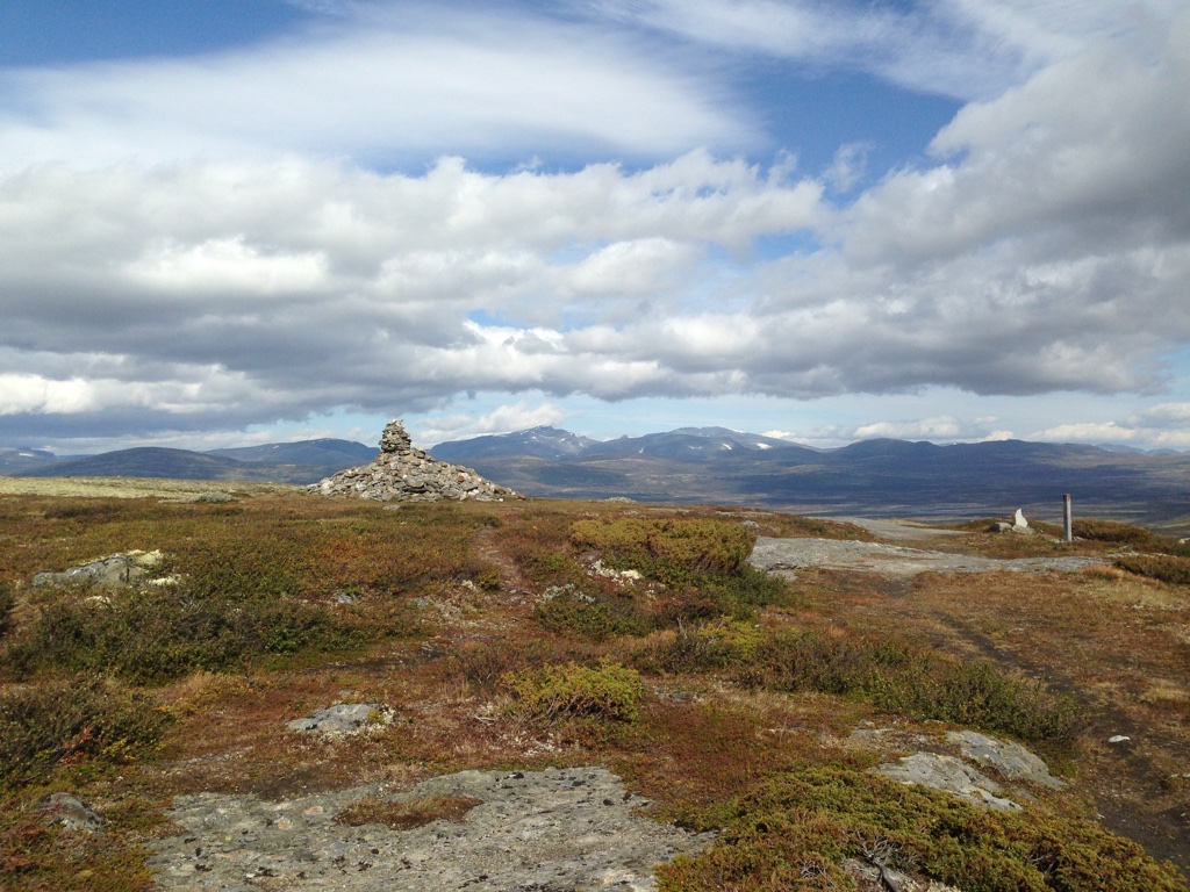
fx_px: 1134
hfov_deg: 55.4
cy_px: 446
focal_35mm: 33
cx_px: 595
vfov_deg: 42.9
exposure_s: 1/2262
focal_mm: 4.12
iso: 50
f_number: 2.4
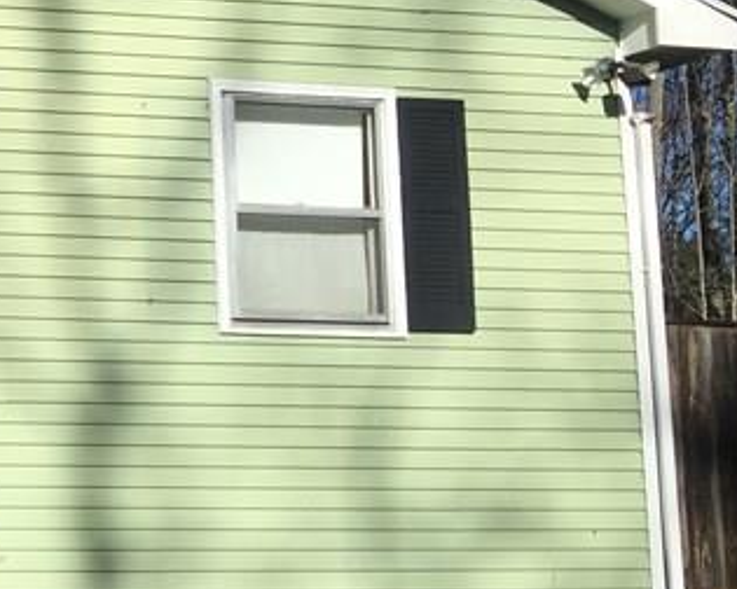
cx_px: -412
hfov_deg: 18.2
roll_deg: -0.7
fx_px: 2007
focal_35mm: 92
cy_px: 325
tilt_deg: +6.2
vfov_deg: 16.7
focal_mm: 4.15
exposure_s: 1/2475
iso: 32
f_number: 2.2
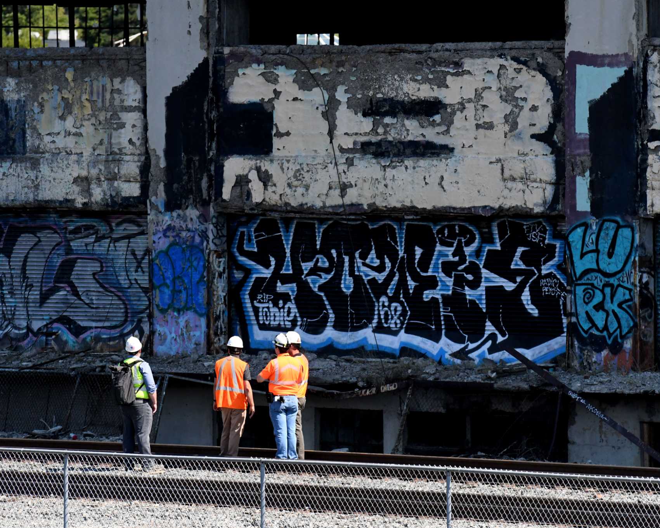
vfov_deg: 4.6
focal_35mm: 339
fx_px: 6622
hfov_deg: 5.7
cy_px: 264
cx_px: 348
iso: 2200
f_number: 5.6
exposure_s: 1/8000
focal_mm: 200
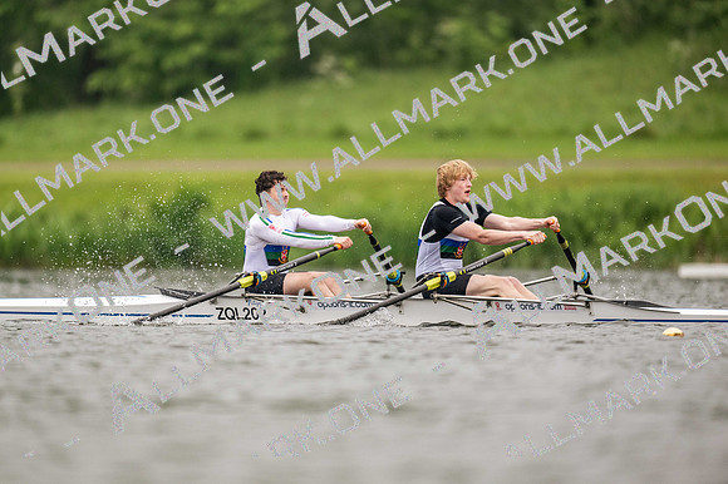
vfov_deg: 2.3
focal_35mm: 600
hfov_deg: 3.4
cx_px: 364
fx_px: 12129
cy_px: 242
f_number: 4
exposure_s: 1/2000
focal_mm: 600
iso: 1400
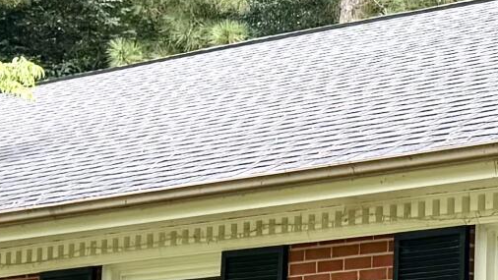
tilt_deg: +9.5
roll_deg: -0.4
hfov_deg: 13.2
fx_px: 2047
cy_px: 135
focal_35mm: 155
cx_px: 721
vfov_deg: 7.8
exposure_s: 1/311
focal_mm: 6.76
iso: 80
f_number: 1.78
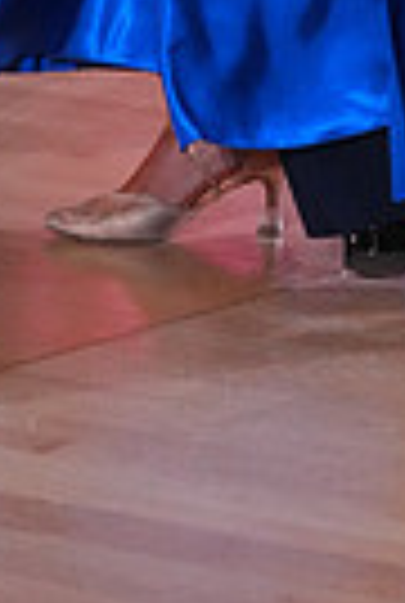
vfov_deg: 5.6
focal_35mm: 363
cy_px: -446
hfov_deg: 3.8
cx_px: 299
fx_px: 6094
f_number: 5
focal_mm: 84
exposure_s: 1/250
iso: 3200
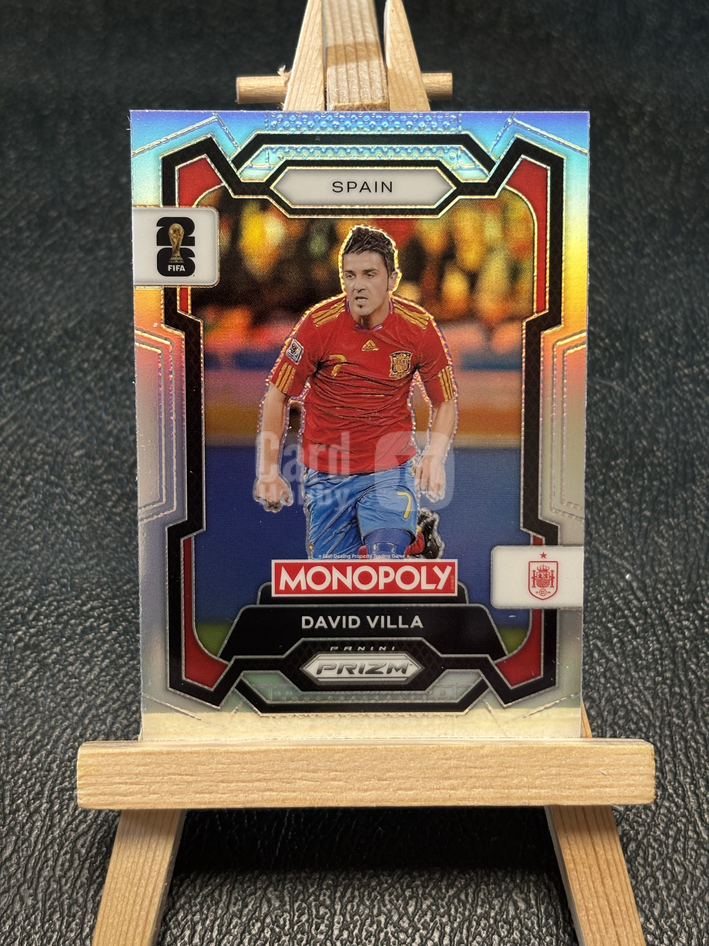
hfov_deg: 28.0
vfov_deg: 36.8
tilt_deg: -58.8
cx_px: 354
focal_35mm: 52
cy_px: 473
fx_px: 1420
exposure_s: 1/50
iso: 125
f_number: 1.6
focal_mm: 5.96
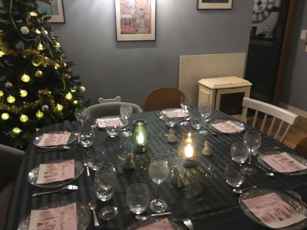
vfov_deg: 48.2
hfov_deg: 61.7
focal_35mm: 29
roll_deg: +0.2
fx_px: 257
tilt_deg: -19.9
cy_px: 115
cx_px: 154
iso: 250
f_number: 2.2
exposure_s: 1/17
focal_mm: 4.15
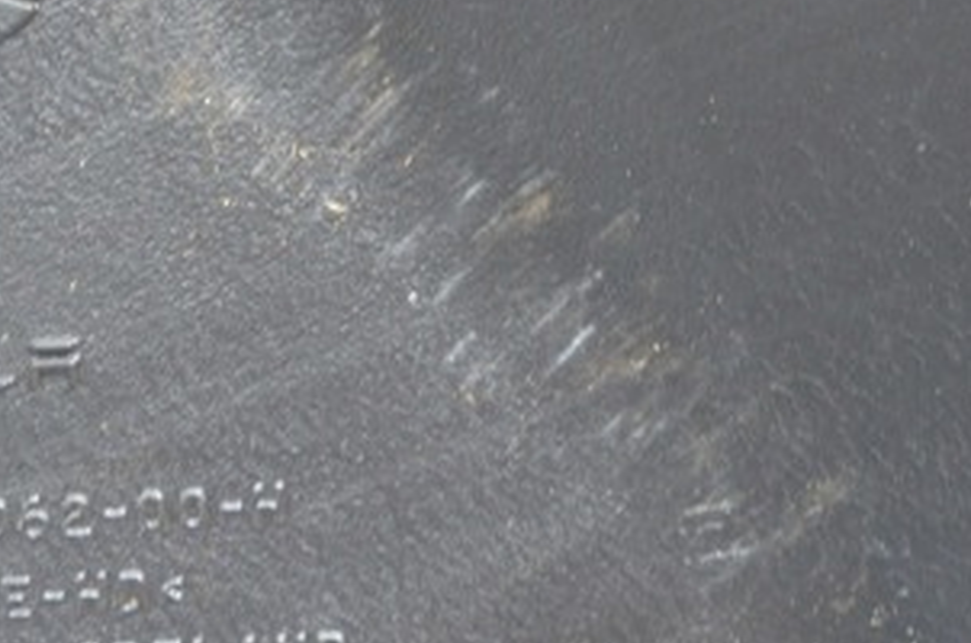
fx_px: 4712
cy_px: 477
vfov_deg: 7.8
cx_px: 35
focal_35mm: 175
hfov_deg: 11.7
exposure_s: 1/4
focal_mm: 55
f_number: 5.6
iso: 400
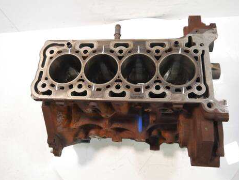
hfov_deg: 61.6
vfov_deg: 48.3
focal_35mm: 29
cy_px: 89
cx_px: 122
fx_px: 200
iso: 1600
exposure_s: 1/125
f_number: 3.5
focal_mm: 14
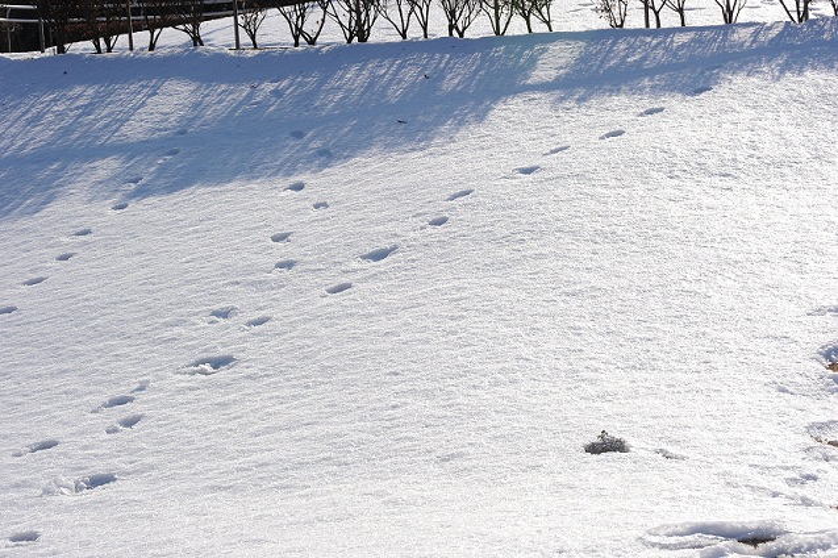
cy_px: 279
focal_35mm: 105
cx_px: 419
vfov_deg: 13.0
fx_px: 2443
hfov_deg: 19.5
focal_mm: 105
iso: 640
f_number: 16
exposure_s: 1/1000
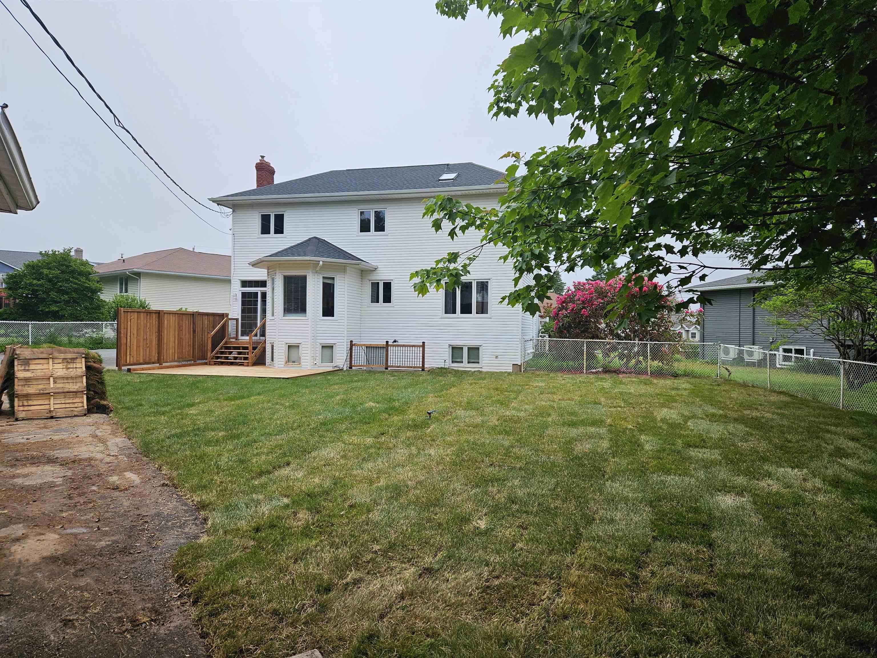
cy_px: 329
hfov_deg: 73.9
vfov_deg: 58.9
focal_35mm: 23
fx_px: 583
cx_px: 438
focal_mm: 5.4
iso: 50
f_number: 1.8
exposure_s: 1/1096
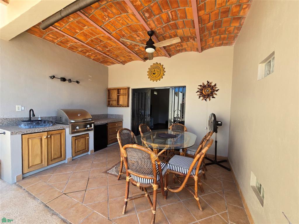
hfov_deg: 106.2
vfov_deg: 89.9
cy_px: 112
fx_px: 112
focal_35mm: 13
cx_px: 150
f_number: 2.2
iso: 50
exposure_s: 1/212
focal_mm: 2.2
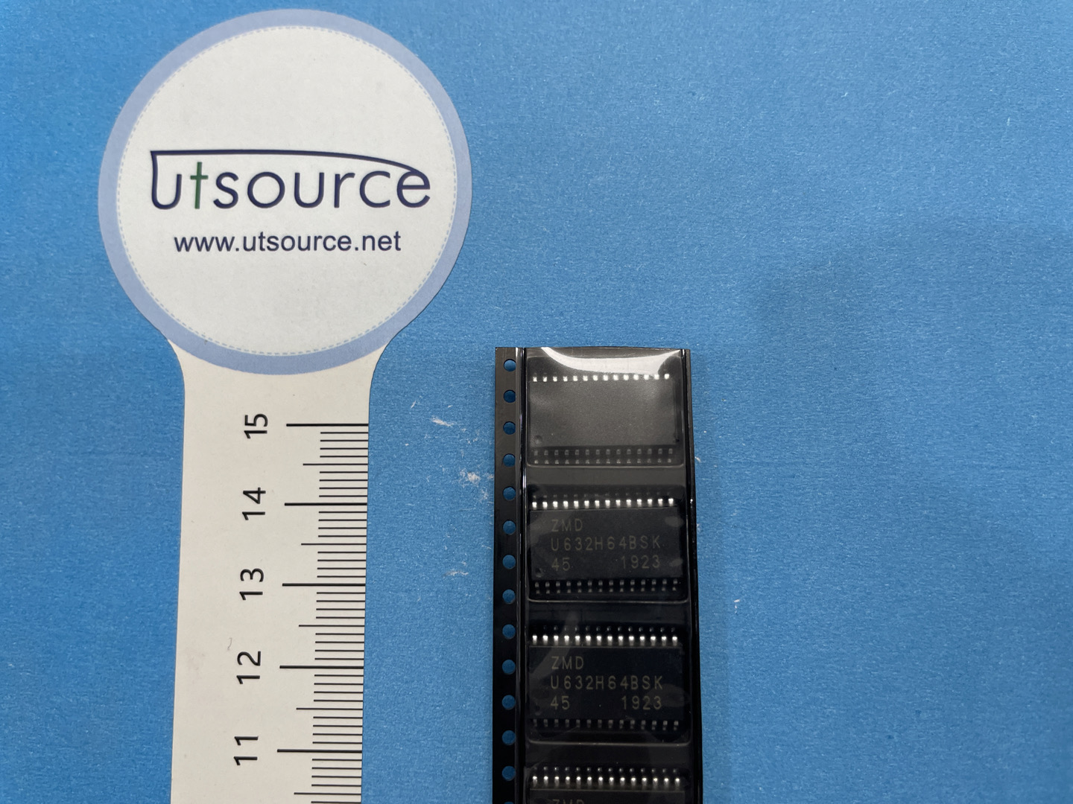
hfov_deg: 67.3
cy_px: 402
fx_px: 806
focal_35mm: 26
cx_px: 536
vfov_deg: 53.1
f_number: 1.6
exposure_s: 1/50
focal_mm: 4.2
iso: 64
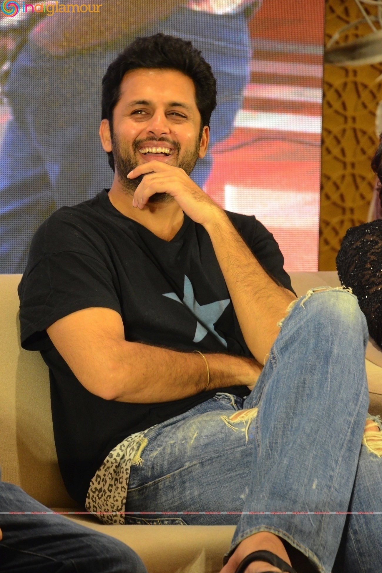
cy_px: 286
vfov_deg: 13.0
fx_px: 2523
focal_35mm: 159
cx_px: 191
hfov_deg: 8.7
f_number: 6.3
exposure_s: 1/80
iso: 3200
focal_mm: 105
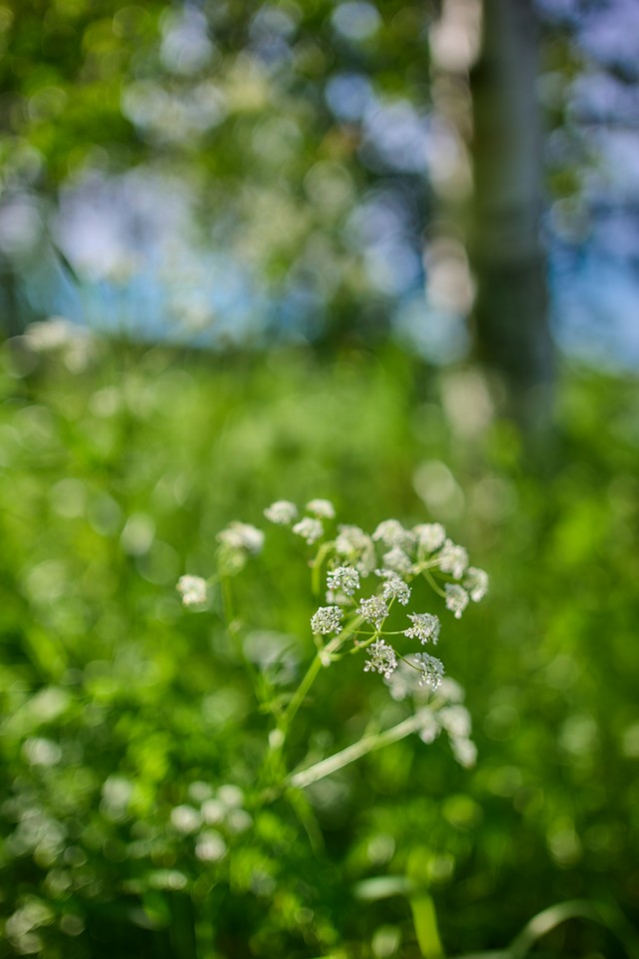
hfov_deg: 33.4
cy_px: 480
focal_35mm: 40
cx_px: 320
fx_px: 1065
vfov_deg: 48.5
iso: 100
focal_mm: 40
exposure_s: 1/3200
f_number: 2
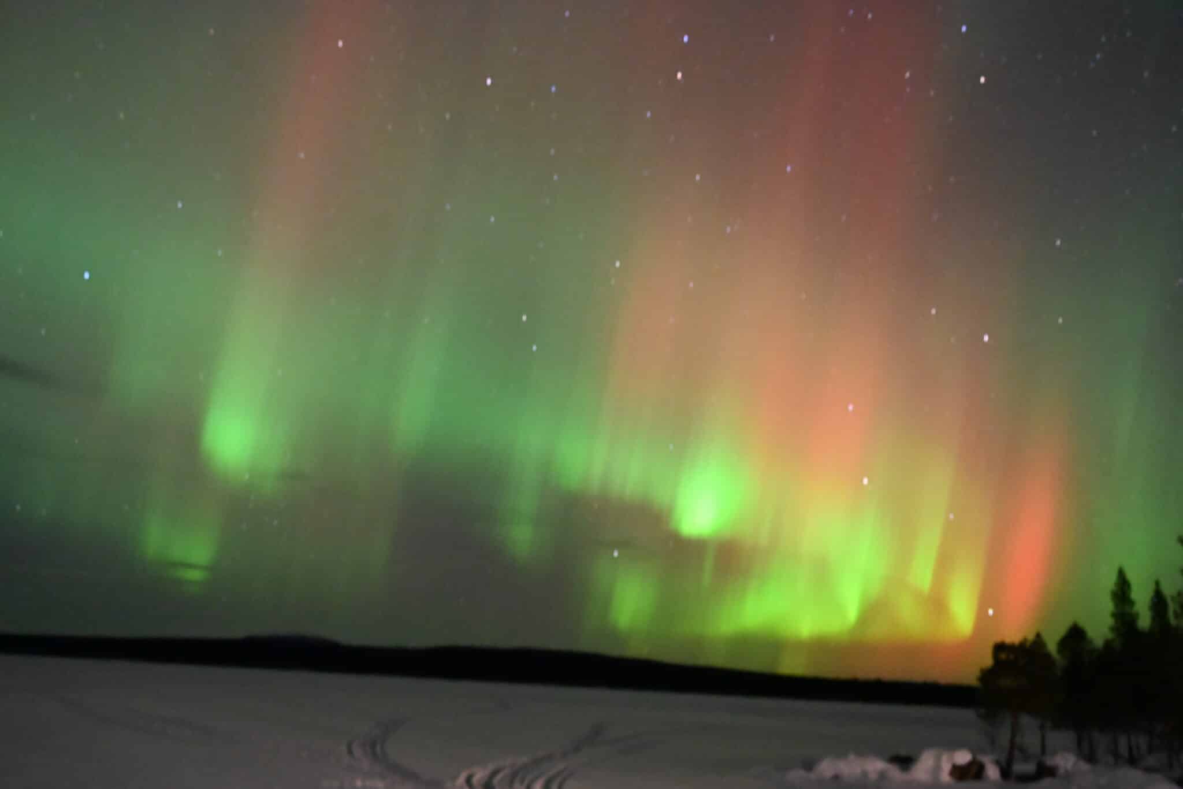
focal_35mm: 35
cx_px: 592
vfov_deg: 37.8
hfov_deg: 54.4
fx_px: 1150
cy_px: 394
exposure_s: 3
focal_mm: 35
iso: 12800
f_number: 4
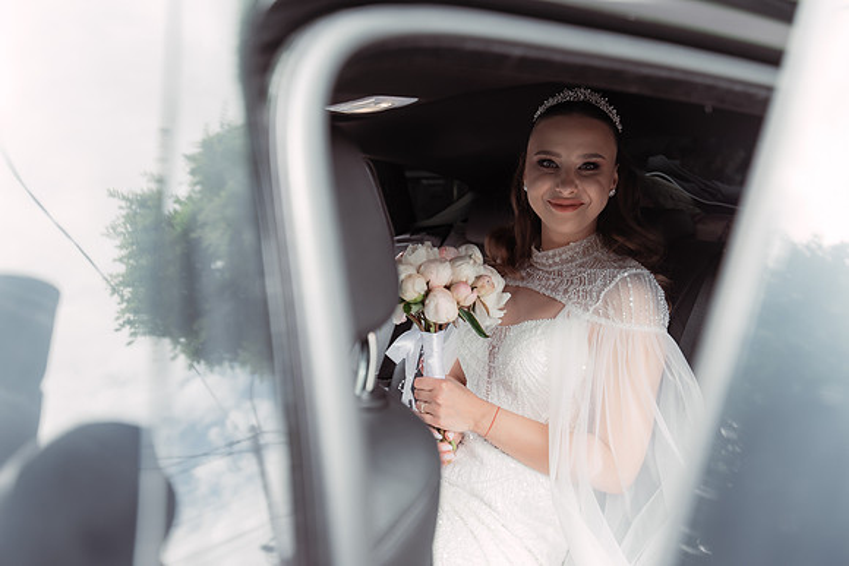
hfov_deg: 61.9
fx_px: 708
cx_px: 424
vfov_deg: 43.6
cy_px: 283
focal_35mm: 30
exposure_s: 1/160
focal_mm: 30
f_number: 2.8
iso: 125
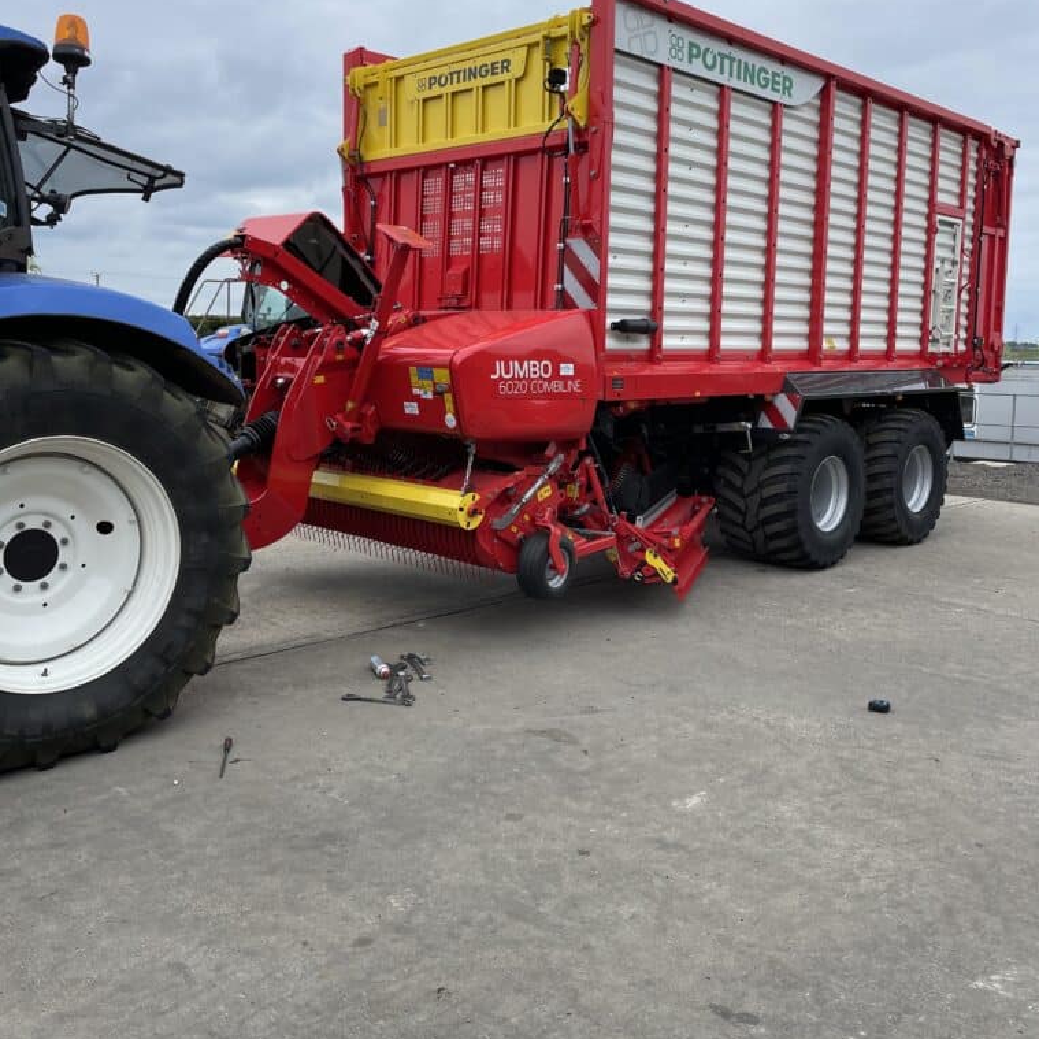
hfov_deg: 52.5
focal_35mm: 31
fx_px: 1053
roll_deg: -1.6
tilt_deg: -4.5
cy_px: 454
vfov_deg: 52.4
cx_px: 524
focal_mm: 4.2
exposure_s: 1/1855
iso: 32
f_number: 1.6
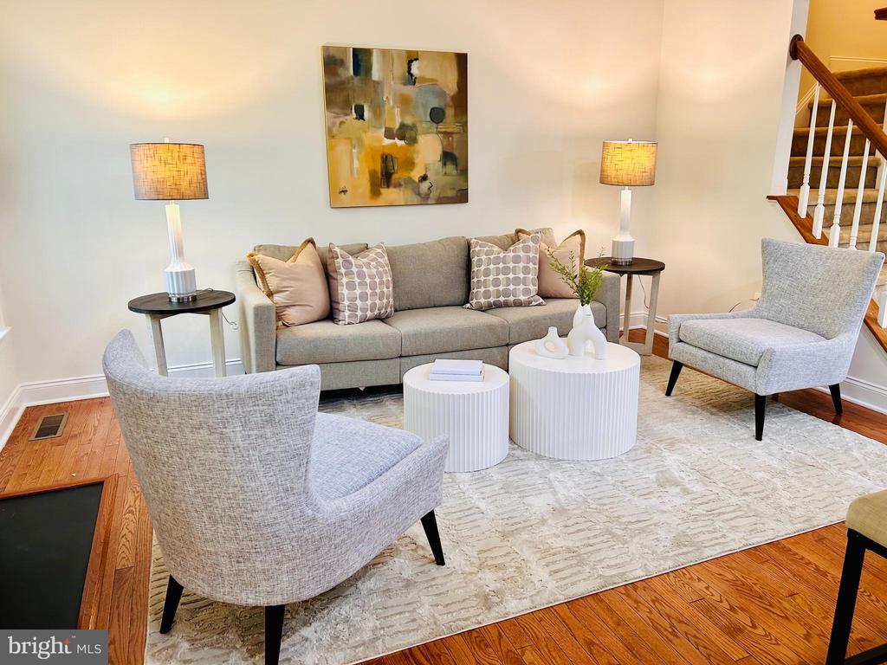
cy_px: 332
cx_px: 444
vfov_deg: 53.1
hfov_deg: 67.3
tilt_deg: -13.7
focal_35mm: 26
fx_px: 666
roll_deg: +1.4
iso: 125
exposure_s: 1/60
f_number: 1.5
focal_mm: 5.7
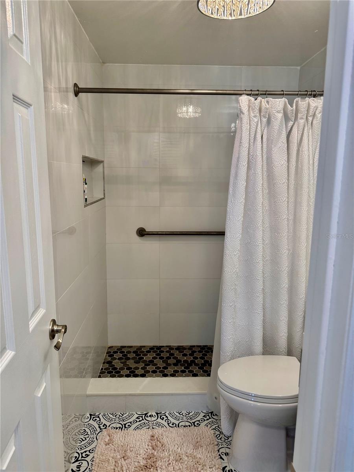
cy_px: 236
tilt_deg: -7.2
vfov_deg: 71.6
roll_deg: -1.7
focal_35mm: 24
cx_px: 177
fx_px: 327
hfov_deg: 56.8
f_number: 1.78
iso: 160
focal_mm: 6.76
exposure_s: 1/120
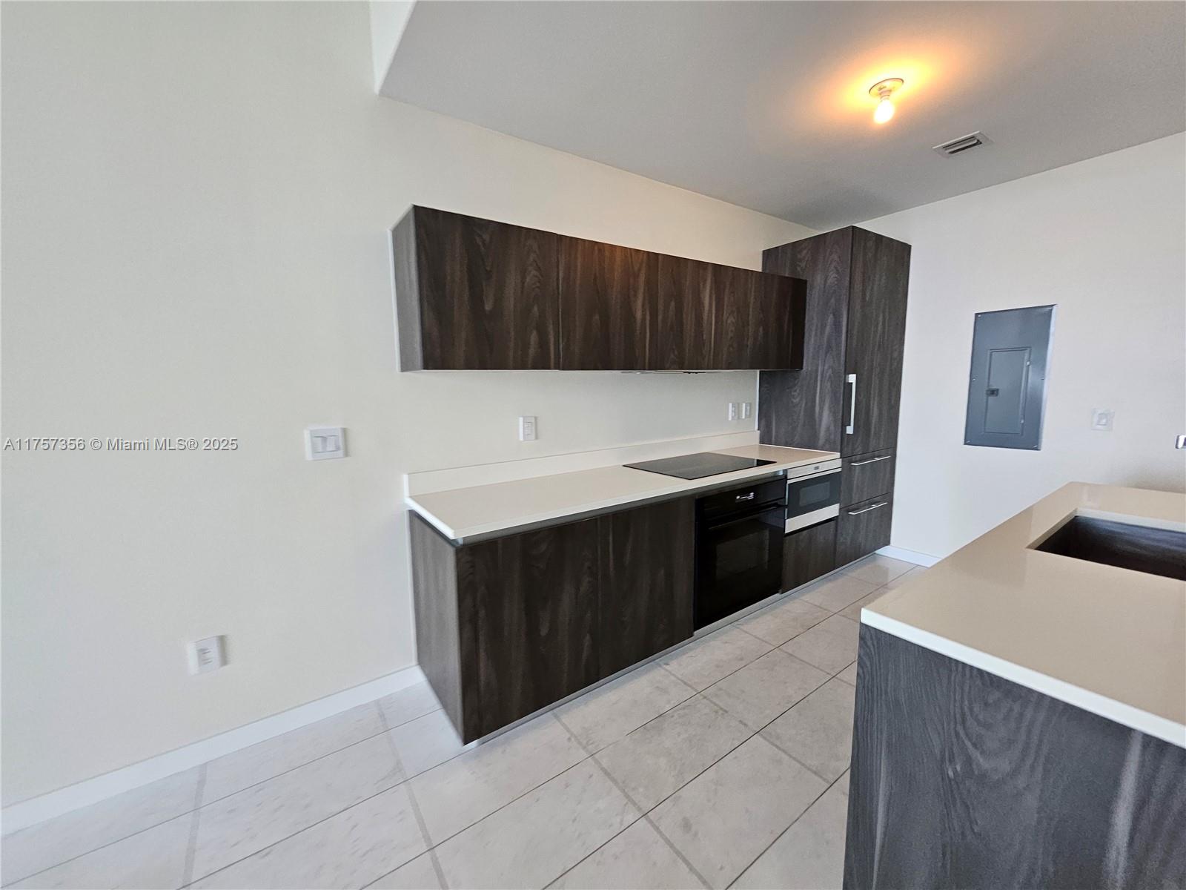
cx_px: 593
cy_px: 445
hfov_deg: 106.2
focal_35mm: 13
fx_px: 445
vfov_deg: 89.9
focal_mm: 1.74
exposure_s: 1/60
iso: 100
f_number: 2.2
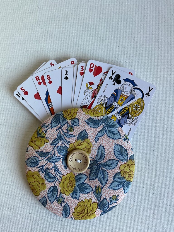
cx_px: 87
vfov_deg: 61.7
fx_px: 194
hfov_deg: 48.2
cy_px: 116
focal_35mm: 29
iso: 32
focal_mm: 3
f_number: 1.8
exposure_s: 1/122
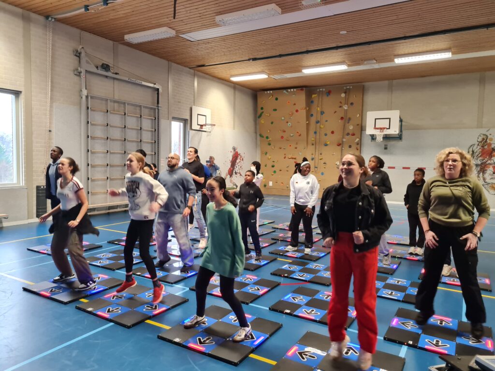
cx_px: 248
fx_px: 372
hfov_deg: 67.3
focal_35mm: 26
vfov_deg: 53.1
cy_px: 186
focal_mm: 5.4
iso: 640
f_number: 1.8
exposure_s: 1/50
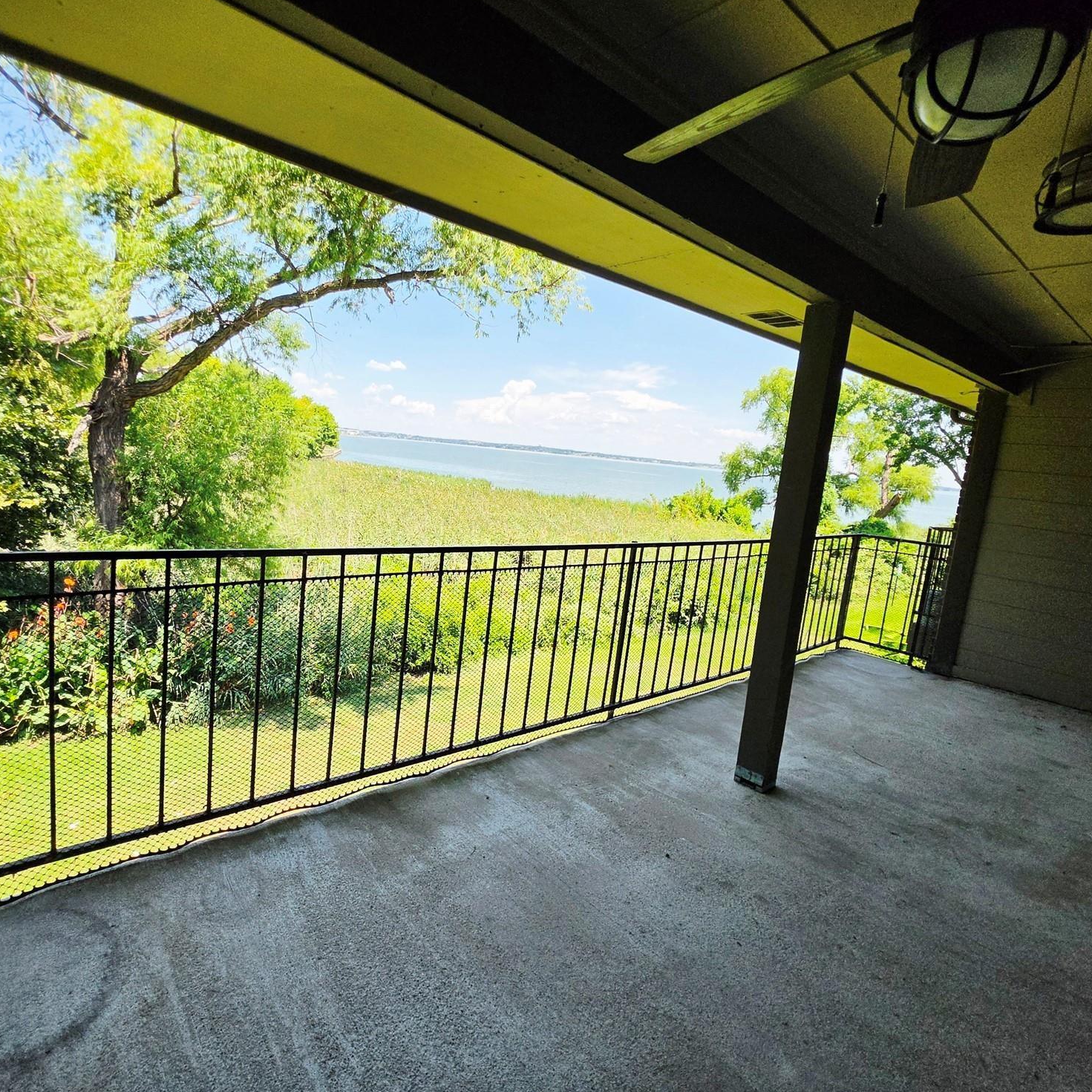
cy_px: 540
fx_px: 571
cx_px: 460
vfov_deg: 87.4
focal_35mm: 16
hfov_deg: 86.8
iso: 64
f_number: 1.9
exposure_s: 1/2000
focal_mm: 2.2
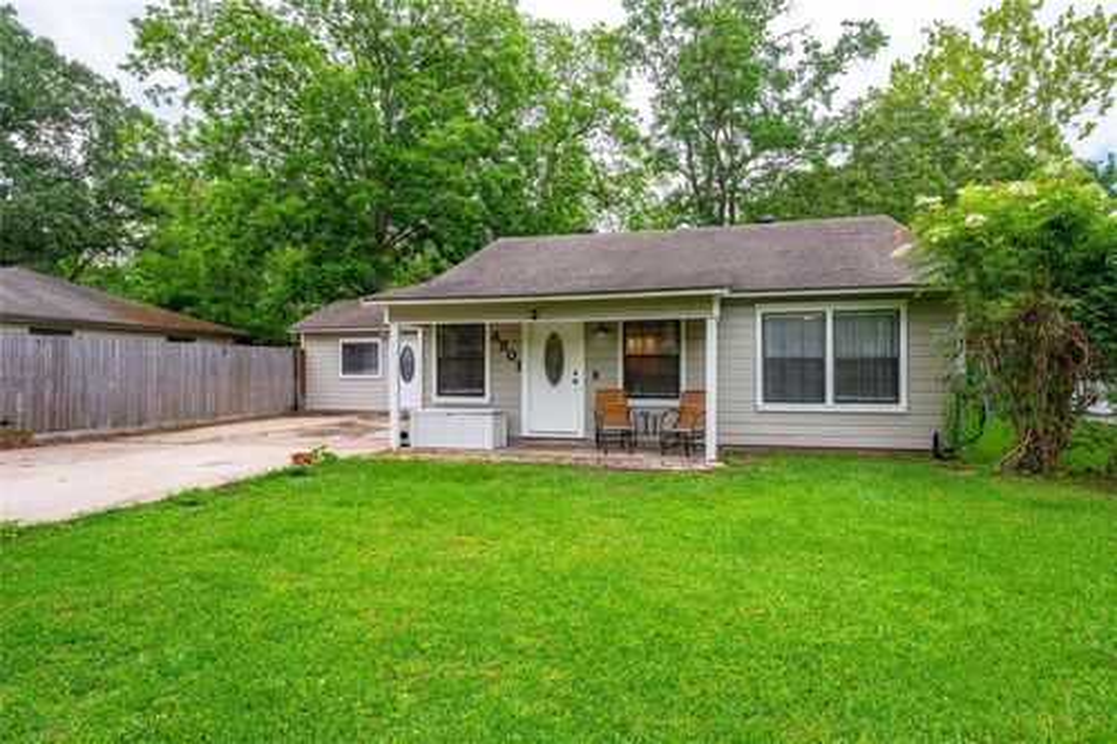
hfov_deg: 86.9
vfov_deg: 64.5
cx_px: 558
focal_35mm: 19
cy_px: 372
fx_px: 589
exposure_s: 1/60
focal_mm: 19
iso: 125
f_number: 10
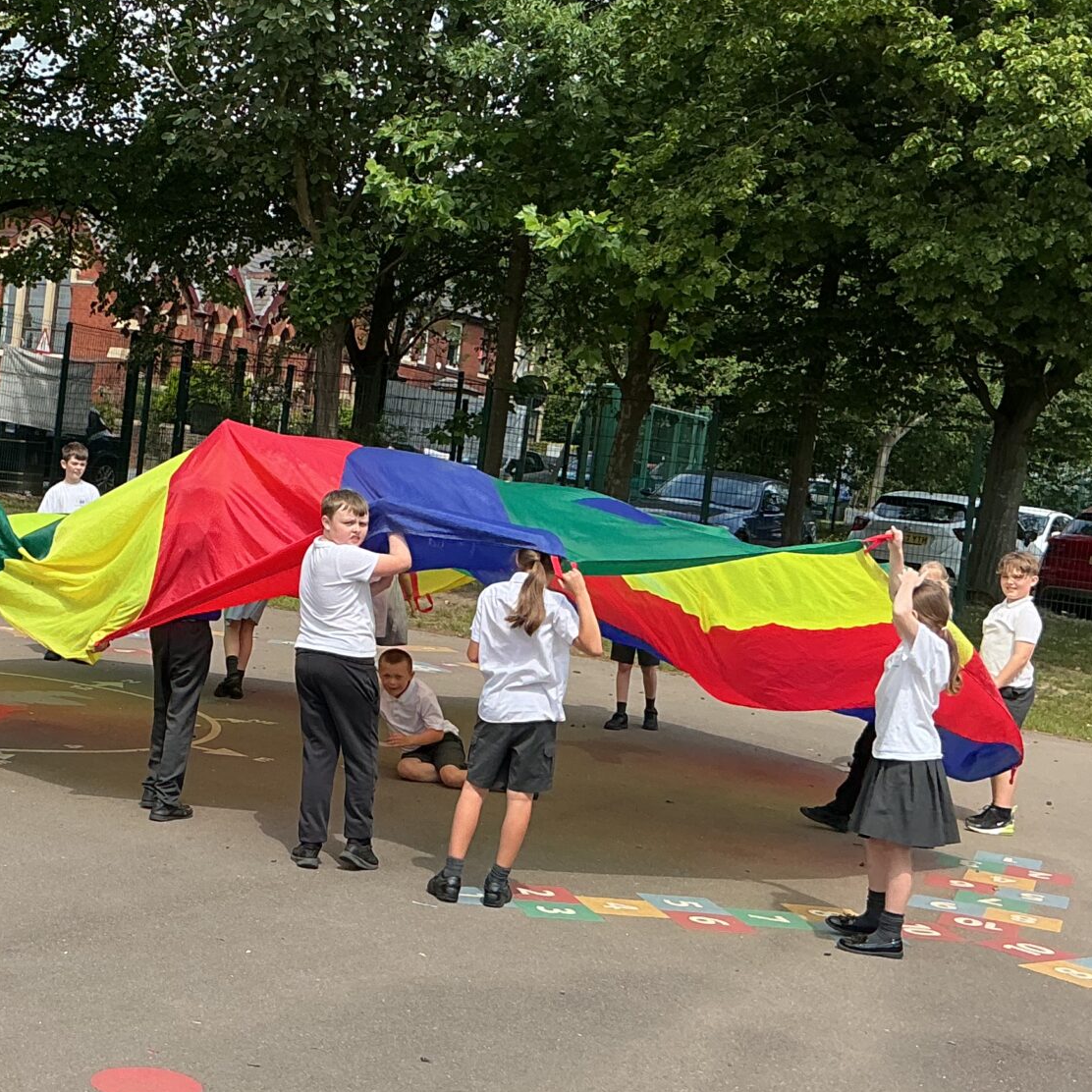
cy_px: 536
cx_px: 217
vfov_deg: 29.1
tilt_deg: -5.5
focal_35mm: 59
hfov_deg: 28.4
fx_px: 2106
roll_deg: -2.8
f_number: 1.8
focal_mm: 3
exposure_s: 1/929
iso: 25
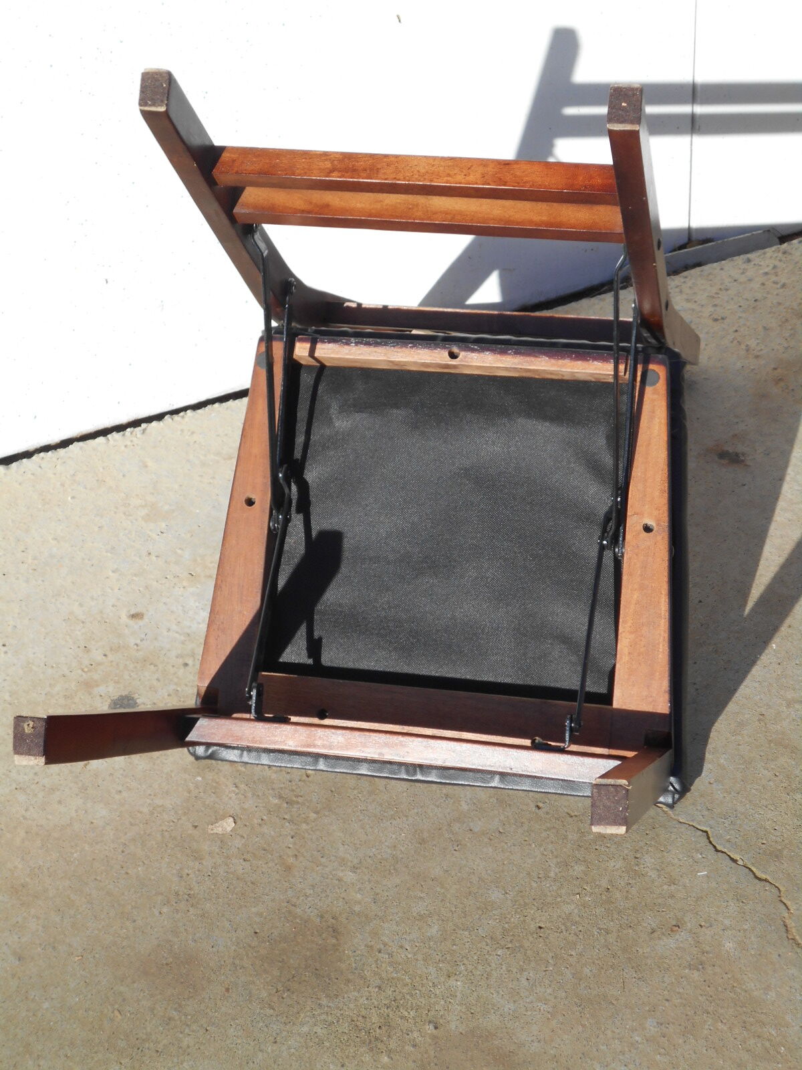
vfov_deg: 29.4
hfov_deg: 22.3
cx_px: 401
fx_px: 2039
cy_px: 535
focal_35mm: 66
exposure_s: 1/320
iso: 80
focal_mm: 11.6
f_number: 5.3
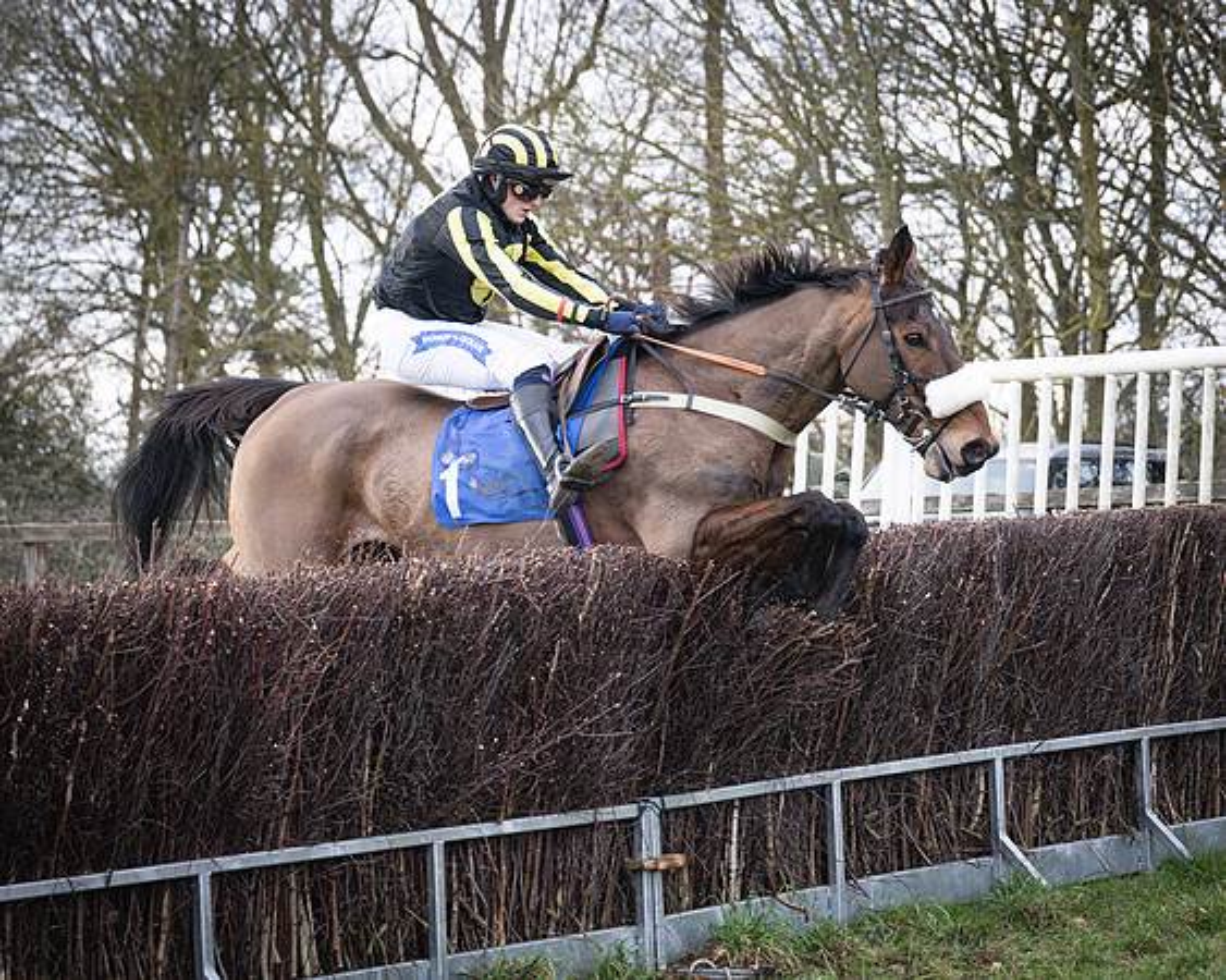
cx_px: 736
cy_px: 490
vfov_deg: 13.0
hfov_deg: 16.2
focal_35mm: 118
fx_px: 4291
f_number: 2.8
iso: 400
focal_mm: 70
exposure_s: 1/1600
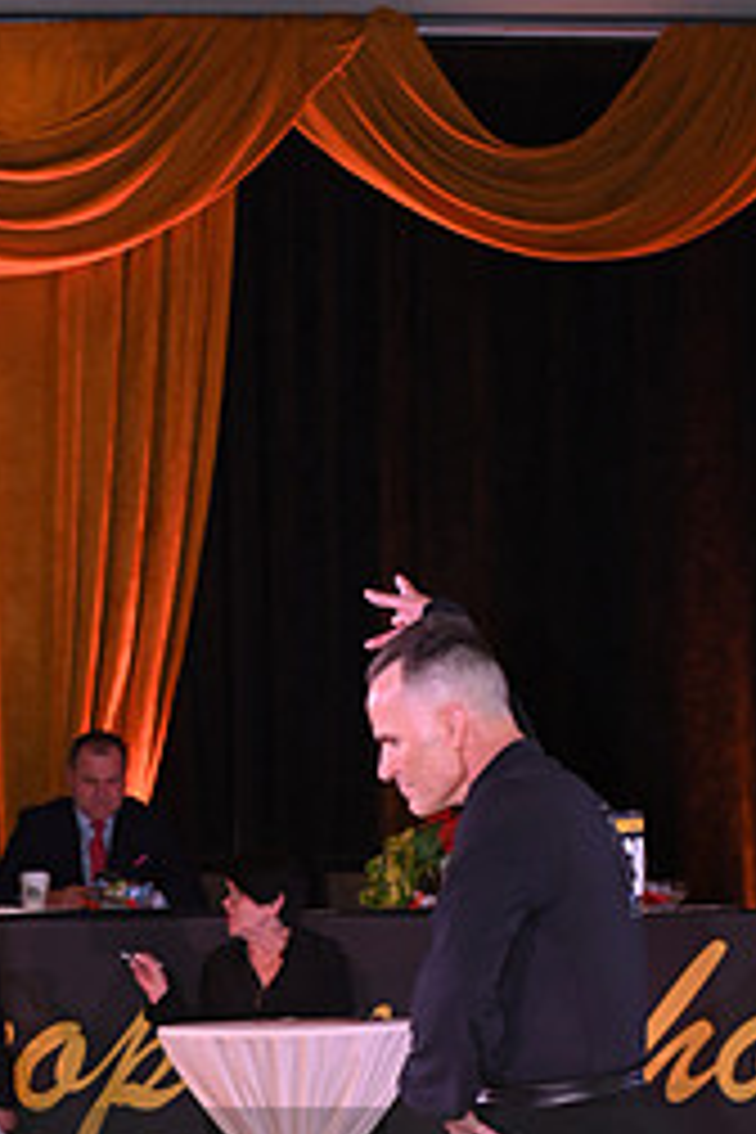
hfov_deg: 8.5
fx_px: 5071
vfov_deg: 12.5
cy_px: 1260
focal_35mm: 161
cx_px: 79
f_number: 5
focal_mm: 70
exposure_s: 1/200
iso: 1250
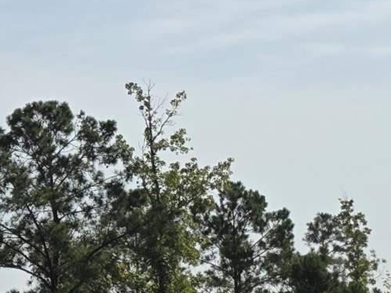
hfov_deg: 12.6
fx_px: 1603
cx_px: -321
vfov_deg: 10.4
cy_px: 190
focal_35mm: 142
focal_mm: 6.3
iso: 50
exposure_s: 1/7944
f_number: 1.7
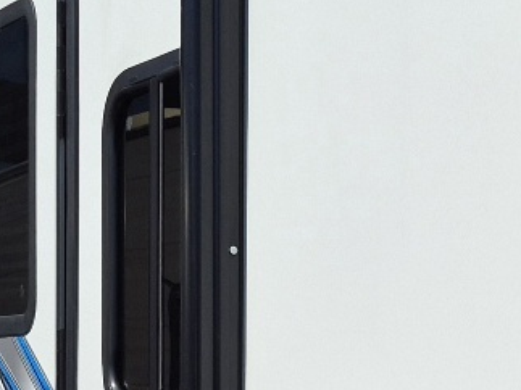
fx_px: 1715
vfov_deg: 12.6
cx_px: 731
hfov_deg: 16.1
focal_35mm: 114
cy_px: 493
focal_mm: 5.4
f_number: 1.8
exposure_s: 1/10000
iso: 64
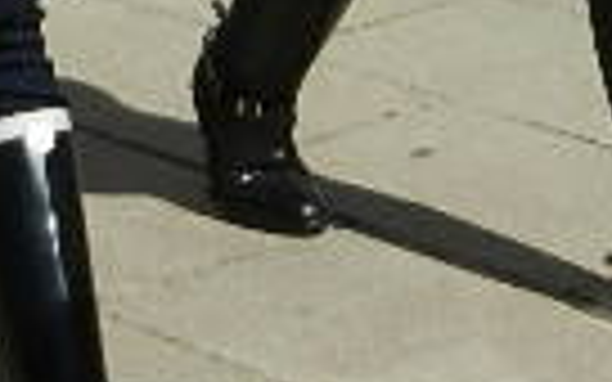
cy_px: -634
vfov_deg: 5.6
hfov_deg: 9.3
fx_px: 3753
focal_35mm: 225
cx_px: 410
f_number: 4.2
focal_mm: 8.2
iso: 160
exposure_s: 1/2000
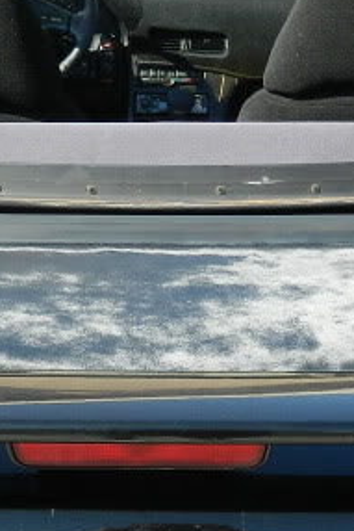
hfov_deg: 14.7
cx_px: 159
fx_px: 1370
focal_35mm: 93
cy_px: 464
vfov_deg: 21.5
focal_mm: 4.5
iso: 80
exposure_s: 1/320
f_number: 3.1
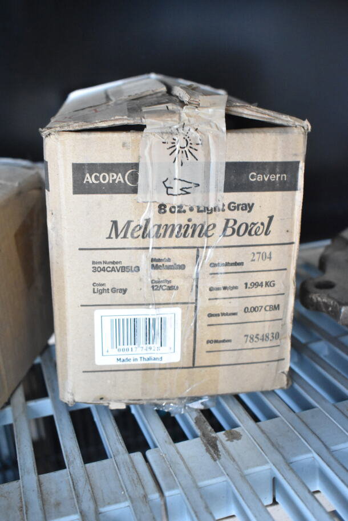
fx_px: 630
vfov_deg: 44.9
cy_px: 260
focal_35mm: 44
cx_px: 174
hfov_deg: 30.9
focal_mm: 29
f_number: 4.2
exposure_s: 1/50
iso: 4500
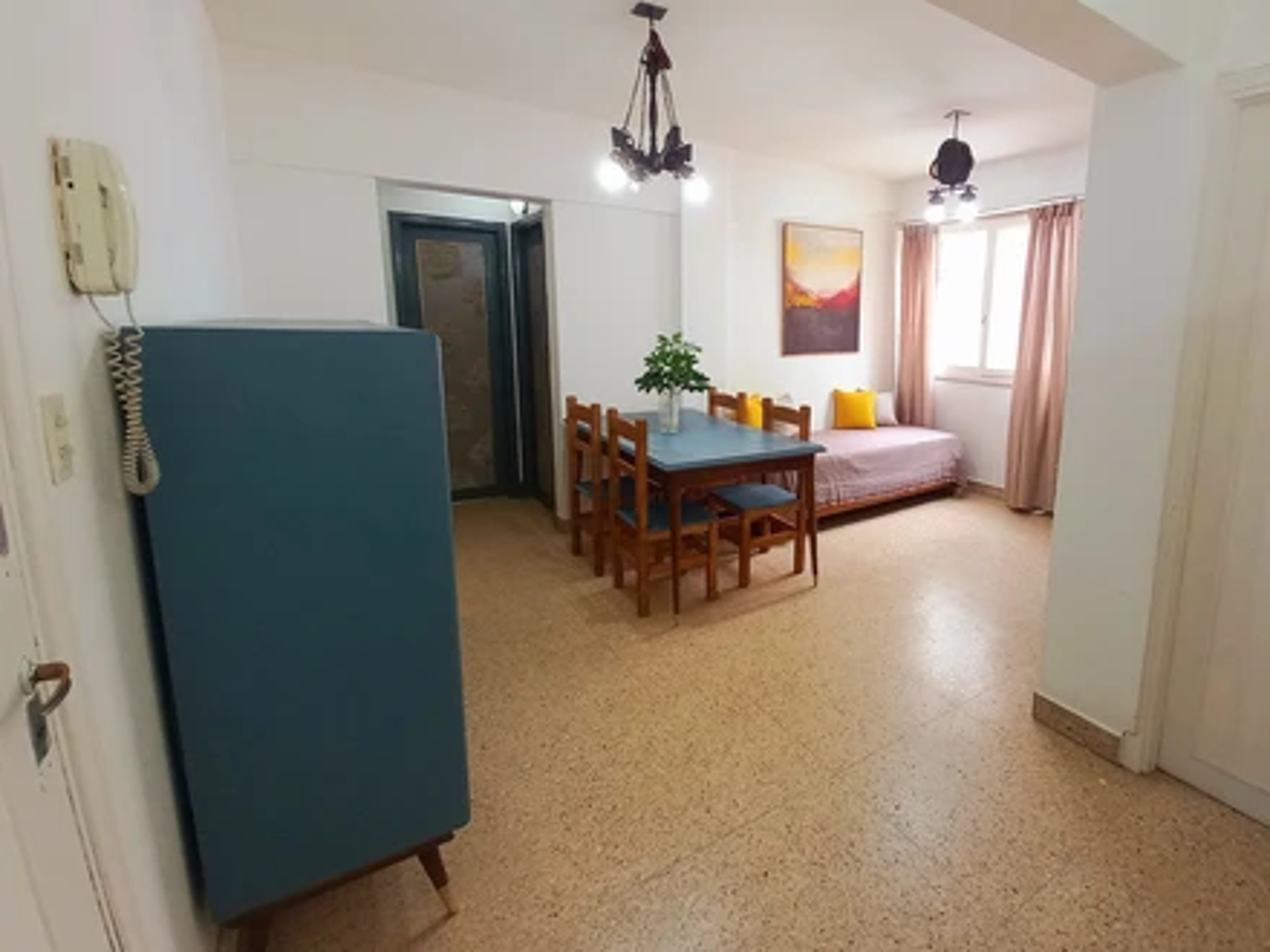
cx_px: 635
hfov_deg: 106.2
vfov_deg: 89.9
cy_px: 476
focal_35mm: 13
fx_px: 477
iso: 125
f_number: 2.2
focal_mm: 1.42
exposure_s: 1/50.3
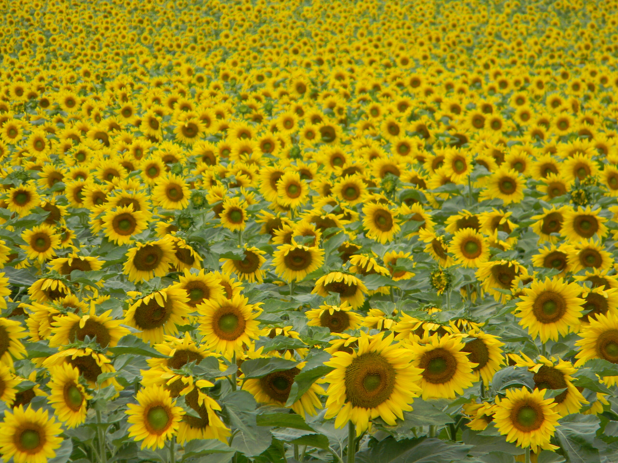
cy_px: 232
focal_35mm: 278
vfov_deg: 5.3
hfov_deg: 7.1
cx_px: 309
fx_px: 4963
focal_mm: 50.4
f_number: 5.4
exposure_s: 1/190
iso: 80
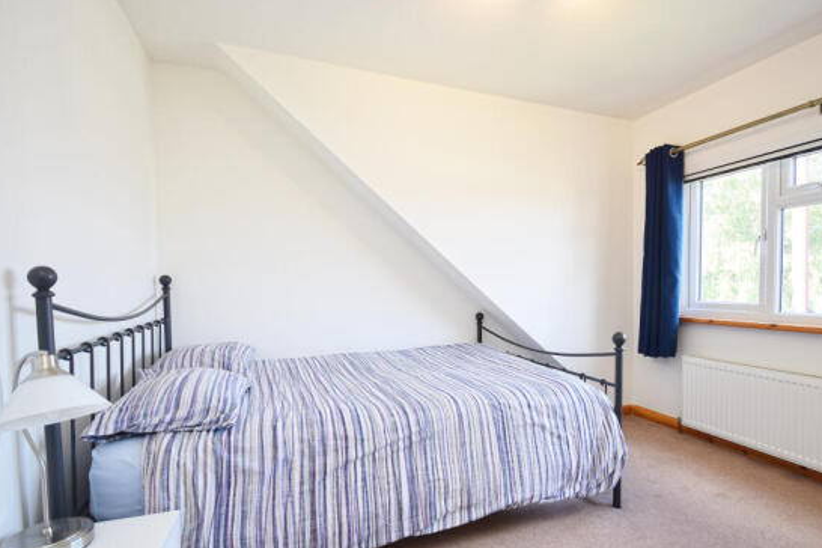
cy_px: 302
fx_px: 411
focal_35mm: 18
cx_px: 454
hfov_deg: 89.7
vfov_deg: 67.2
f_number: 5
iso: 400
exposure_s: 1/100
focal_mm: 10
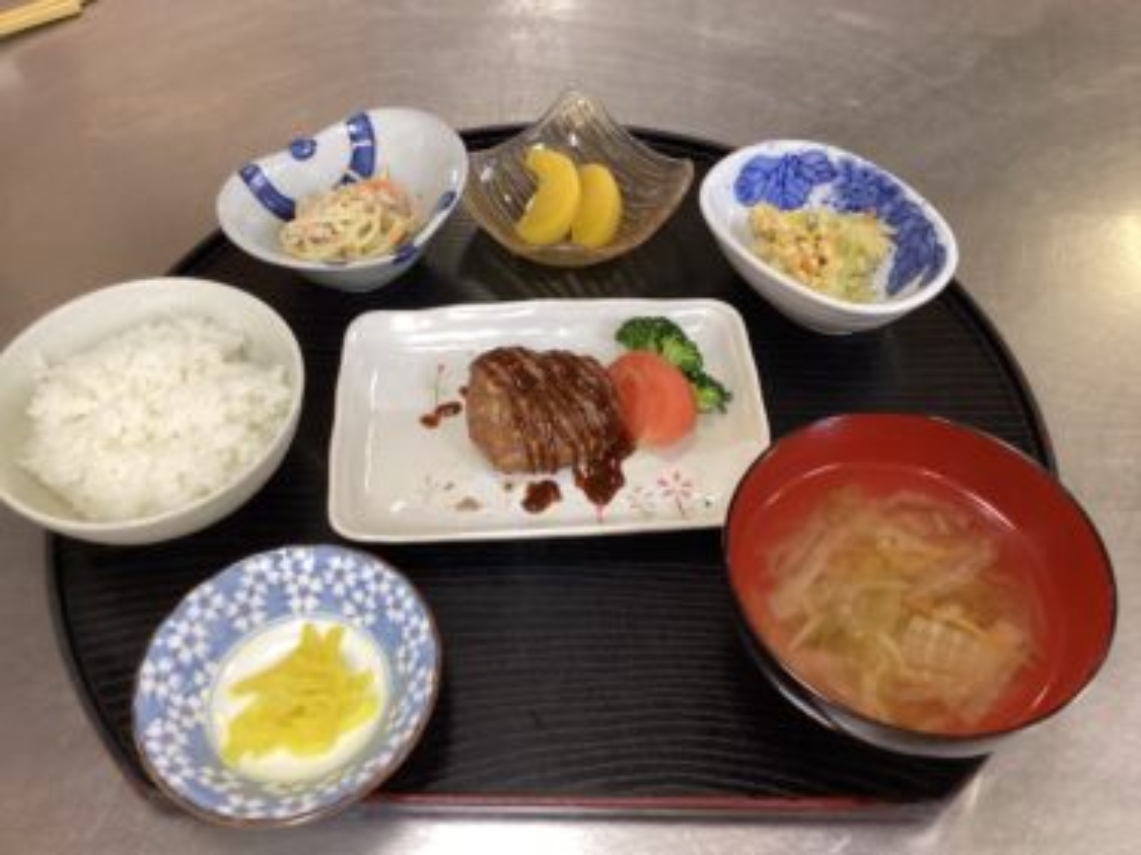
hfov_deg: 58.4
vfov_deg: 45.4
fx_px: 1021
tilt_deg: -53.8
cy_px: 428
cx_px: 570
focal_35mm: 31
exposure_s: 1/60
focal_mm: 3.3
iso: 200
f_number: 2.4
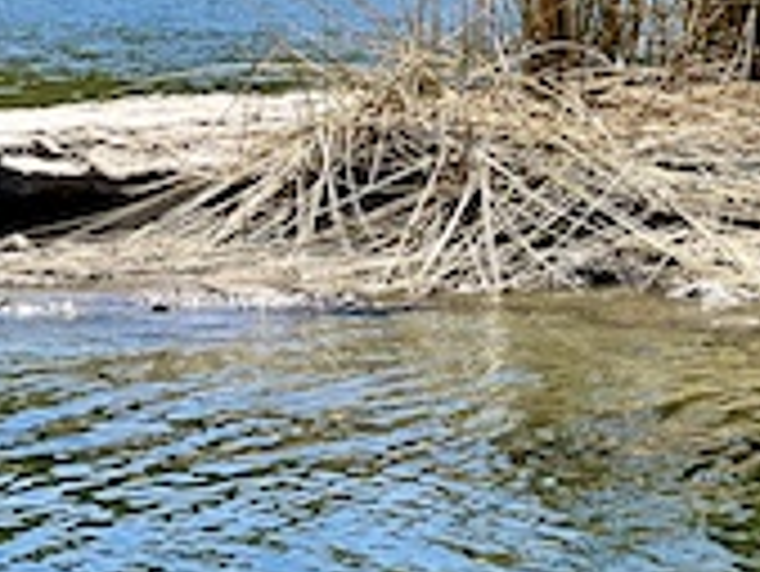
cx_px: 1304
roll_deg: +0.2
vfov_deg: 6.6
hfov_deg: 8.4
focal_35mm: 227
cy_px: 378
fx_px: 4987
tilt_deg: -6.5
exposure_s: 1/1004
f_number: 2.2
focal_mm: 7.5
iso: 32
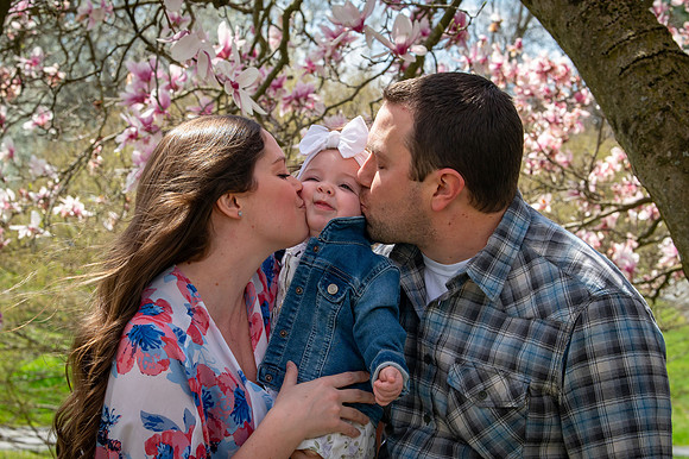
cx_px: 299
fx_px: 1735
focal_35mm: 91
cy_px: 231
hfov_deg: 22.5
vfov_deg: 15.1
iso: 640
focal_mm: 80
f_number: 11
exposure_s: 1/400
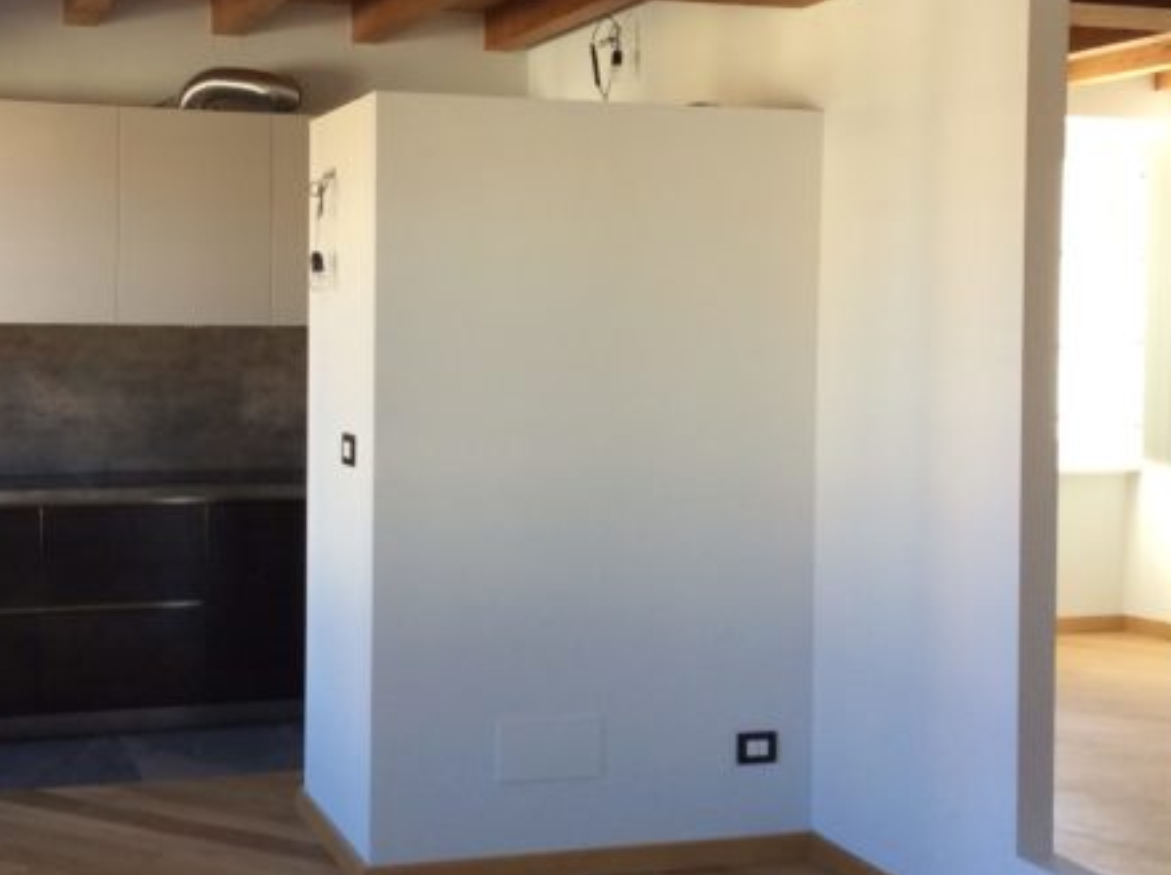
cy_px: 343
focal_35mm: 51
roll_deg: -1.2
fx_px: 1723
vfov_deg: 28.4
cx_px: 392
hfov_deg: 37.1
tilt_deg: -1.2
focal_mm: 3.3
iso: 40
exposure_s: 1/40
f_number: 2.4
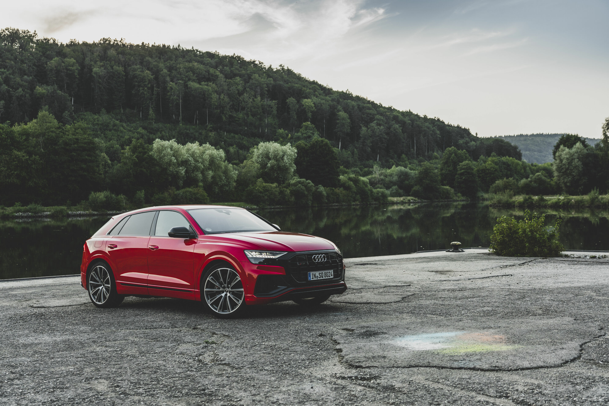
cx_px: 304
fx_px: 711
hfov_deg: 46.4
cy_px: 203
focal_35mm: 42
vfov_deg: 31.9
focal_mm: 42
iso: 250
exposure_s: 1/160
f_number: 4
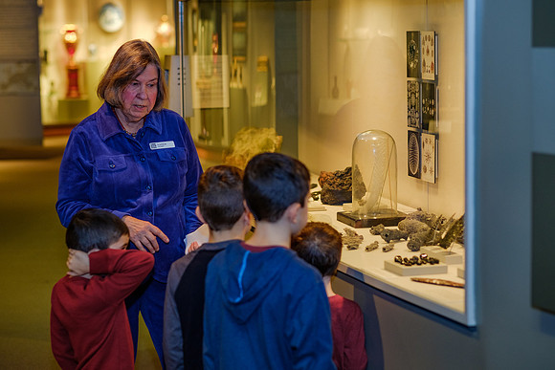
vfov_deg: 15.6
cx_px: 270
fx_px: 1356
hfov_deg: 23.1
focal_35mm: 88
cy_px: 185
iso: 800
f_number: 2
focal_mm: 56
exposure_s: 1/125
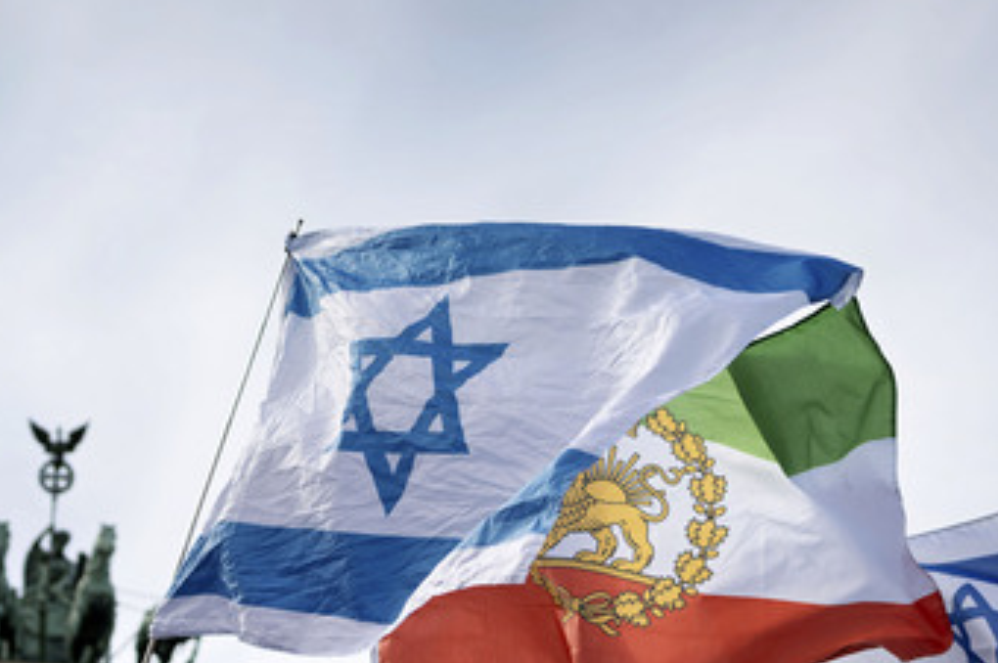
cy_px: 405
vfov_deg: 19.7
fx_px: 1911
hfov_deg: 29.2
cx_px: 407
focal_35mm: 69
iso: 160
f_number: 2.8
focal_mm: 35
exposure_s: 1/4000
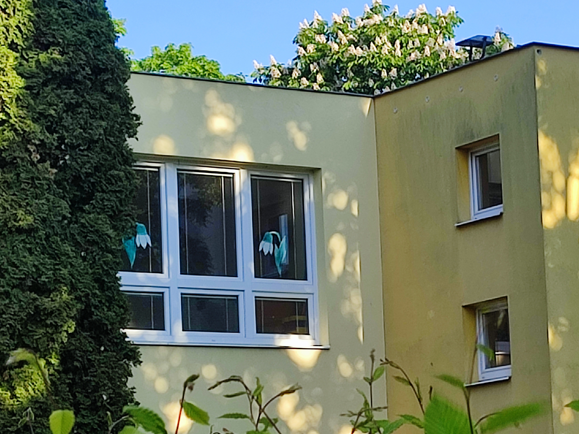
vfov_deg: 35.3
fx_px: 669
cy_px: 313
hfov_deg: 45.0
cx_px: 441
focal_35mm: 40
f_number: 1.9
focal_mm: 6.04
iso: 50
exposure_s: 1/320
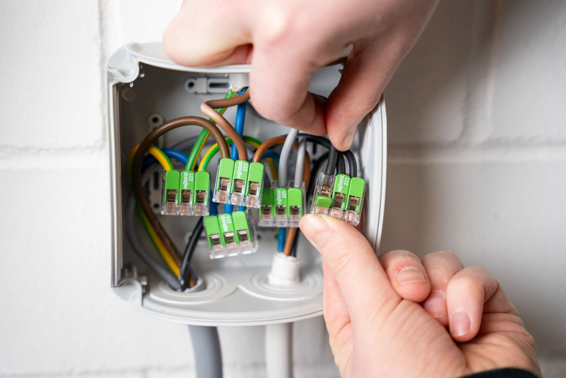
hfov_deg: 28.8
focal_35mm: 70
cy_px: 189
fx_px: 1101
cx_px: 283
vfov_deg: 19.5
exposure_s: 1/2500
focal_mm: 70
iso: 3200
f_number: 3.2
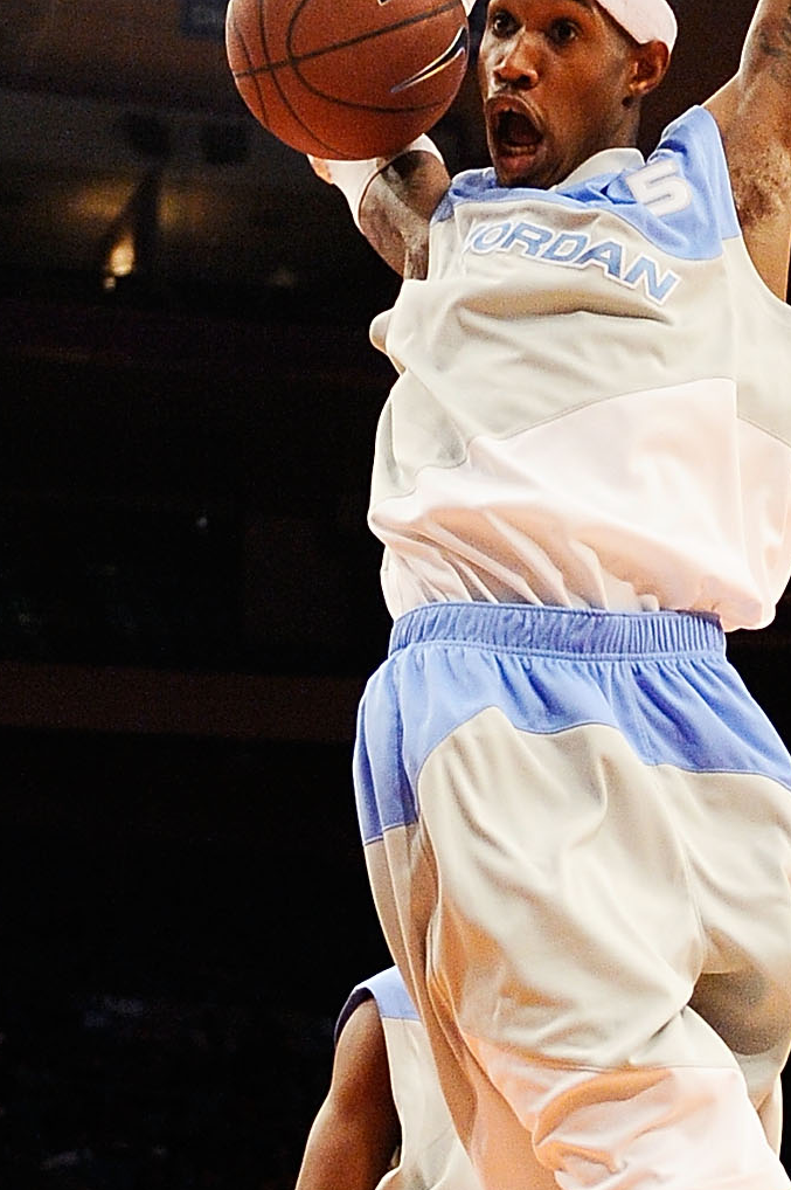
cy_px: 939
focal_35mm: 112
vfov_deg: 18.1
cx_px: 383
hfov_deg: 12.2
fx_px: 3697
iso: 2500
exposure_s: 1/640
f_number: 2.8
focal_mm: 38
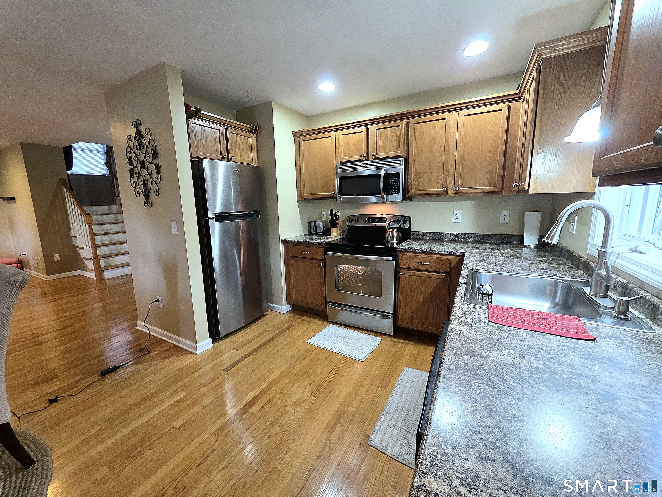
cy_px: 248
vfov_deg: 89.9
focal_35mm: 13
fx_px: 249
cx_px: 331
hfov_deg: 106.2
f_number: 1.9
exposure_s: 1/60.2
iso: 250
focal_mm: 2.2
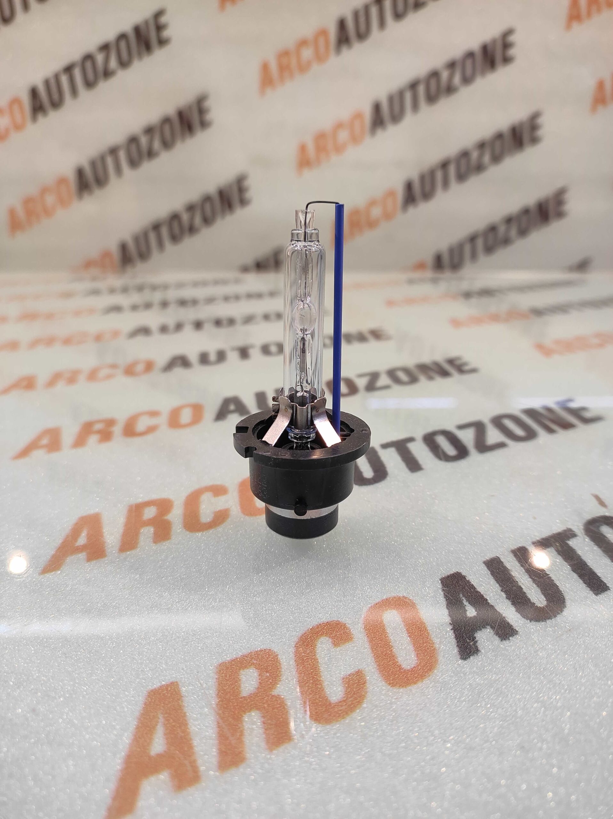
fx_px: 402
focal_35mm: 17
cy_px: 410
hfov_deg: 74.7
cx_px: 306
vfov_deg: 91.1
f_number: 1.79
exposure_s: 1/50
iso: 302
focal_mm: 4.74
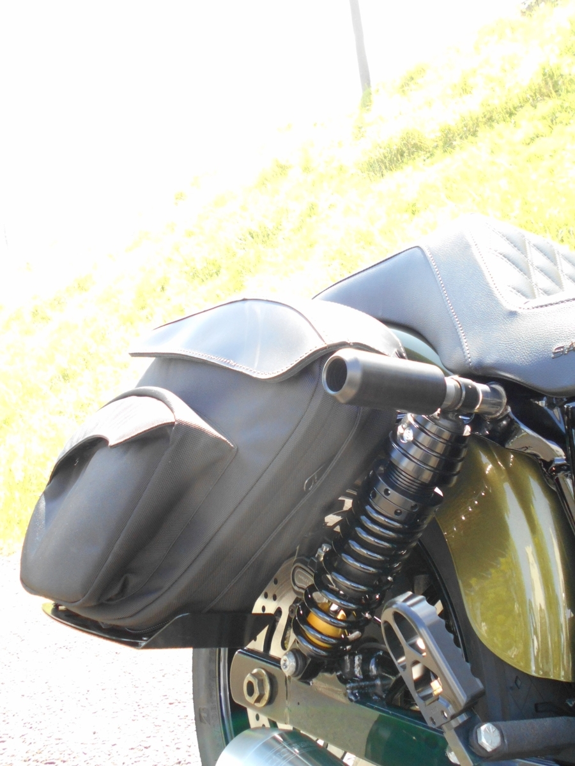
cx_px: 288
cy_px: 383
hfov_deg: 41.8
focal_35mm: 34
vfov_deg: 54.0
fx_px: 753
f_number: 3.6
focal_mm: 5.8
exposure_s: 1/250
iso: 320
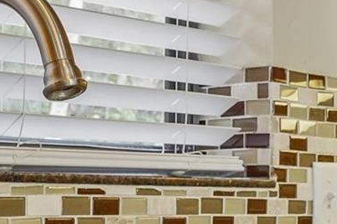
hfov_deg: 19.8
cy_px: 205
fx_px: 963
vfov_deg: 13.1
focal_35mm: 103
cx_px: 156
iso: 400
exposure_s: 1/20
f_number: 8
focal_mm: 24
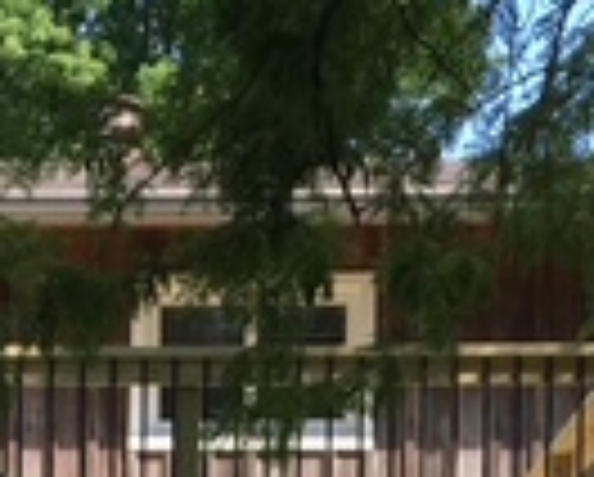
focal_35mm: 137
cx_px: 135
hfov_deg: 14.0
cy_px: 860
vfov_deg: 10.6
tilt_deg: +0.4
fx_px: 2412
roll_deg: -0.9
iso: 25
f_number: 2.2
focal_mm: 4.15
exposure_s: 1/493
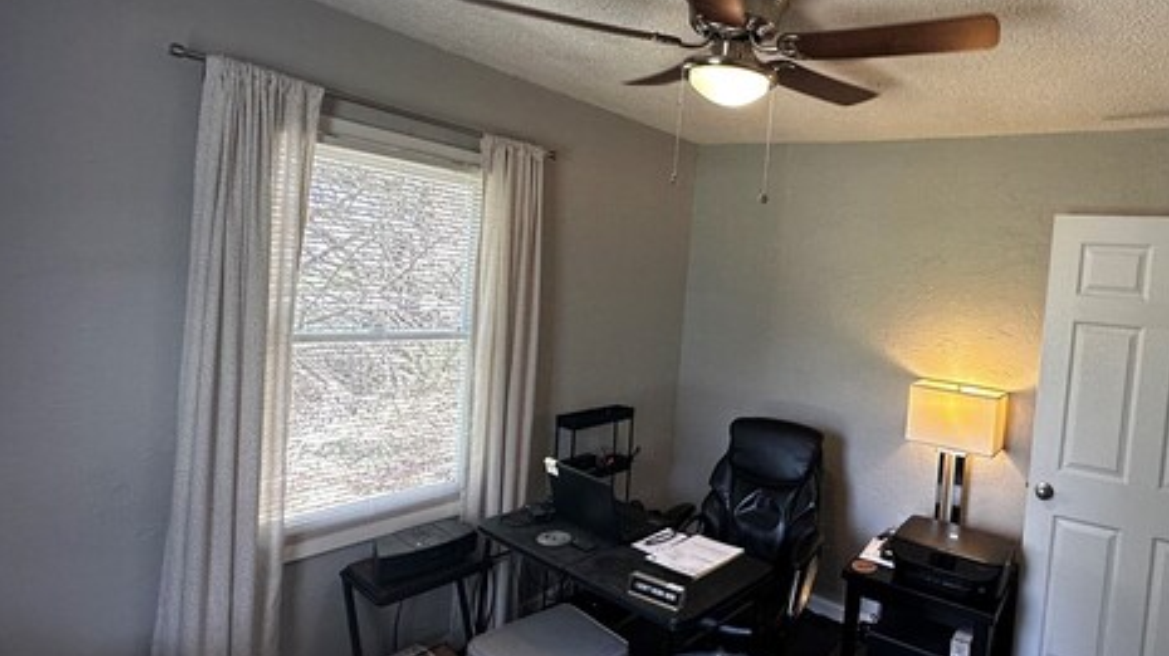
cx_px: 777
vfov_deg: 53.5
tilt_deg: -2.0
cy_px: 304
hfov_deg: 81.1
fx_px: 651
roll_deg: -5.2
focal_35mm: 21
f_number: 2.2
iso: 200
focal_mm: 2.22
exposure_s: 1/120
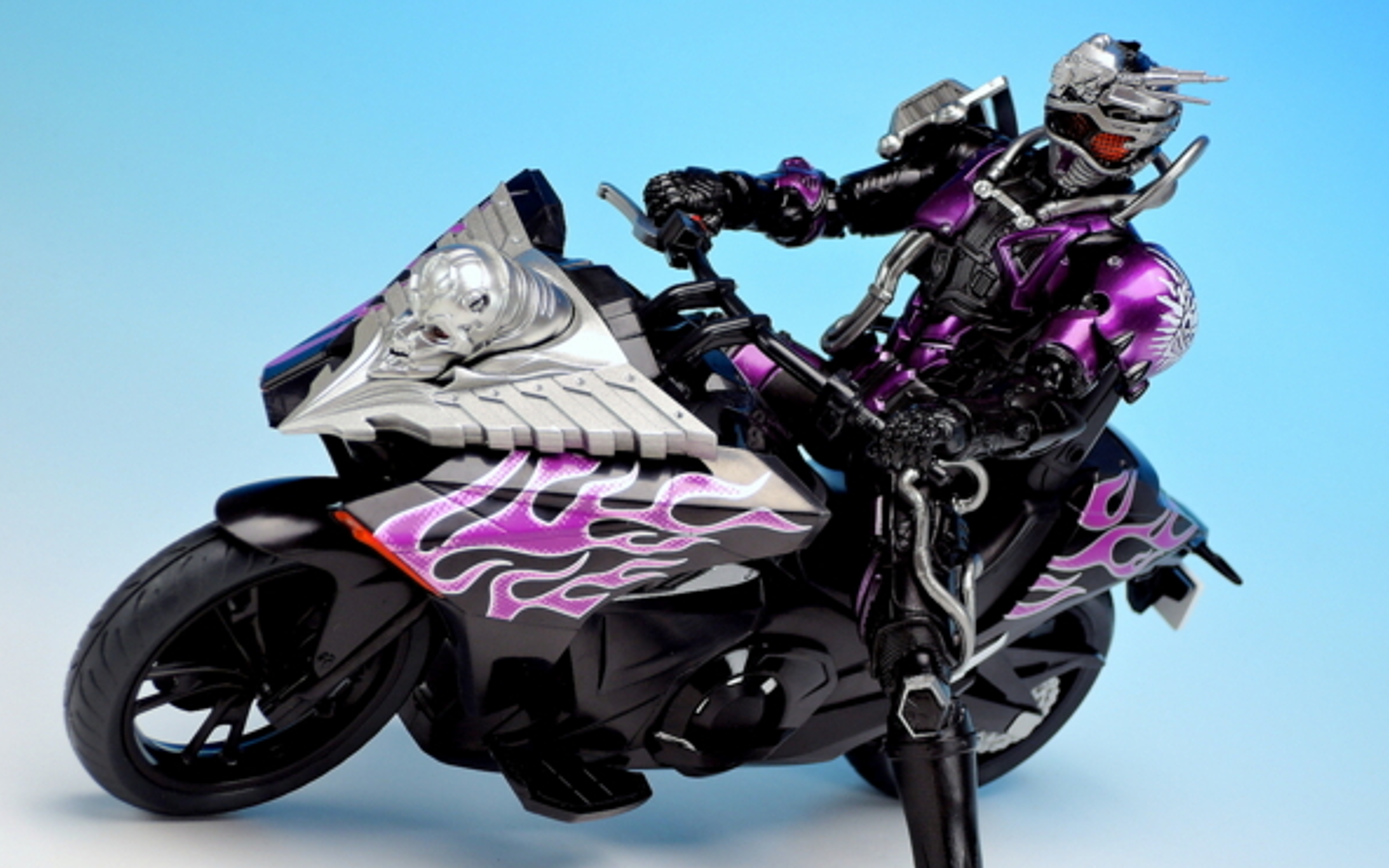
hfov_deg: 28.6
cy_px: 521
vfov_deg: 18.1
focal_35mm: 72
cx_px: 702
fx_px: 2726
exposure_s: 1/5
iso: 80
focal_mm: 14.3
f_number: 4
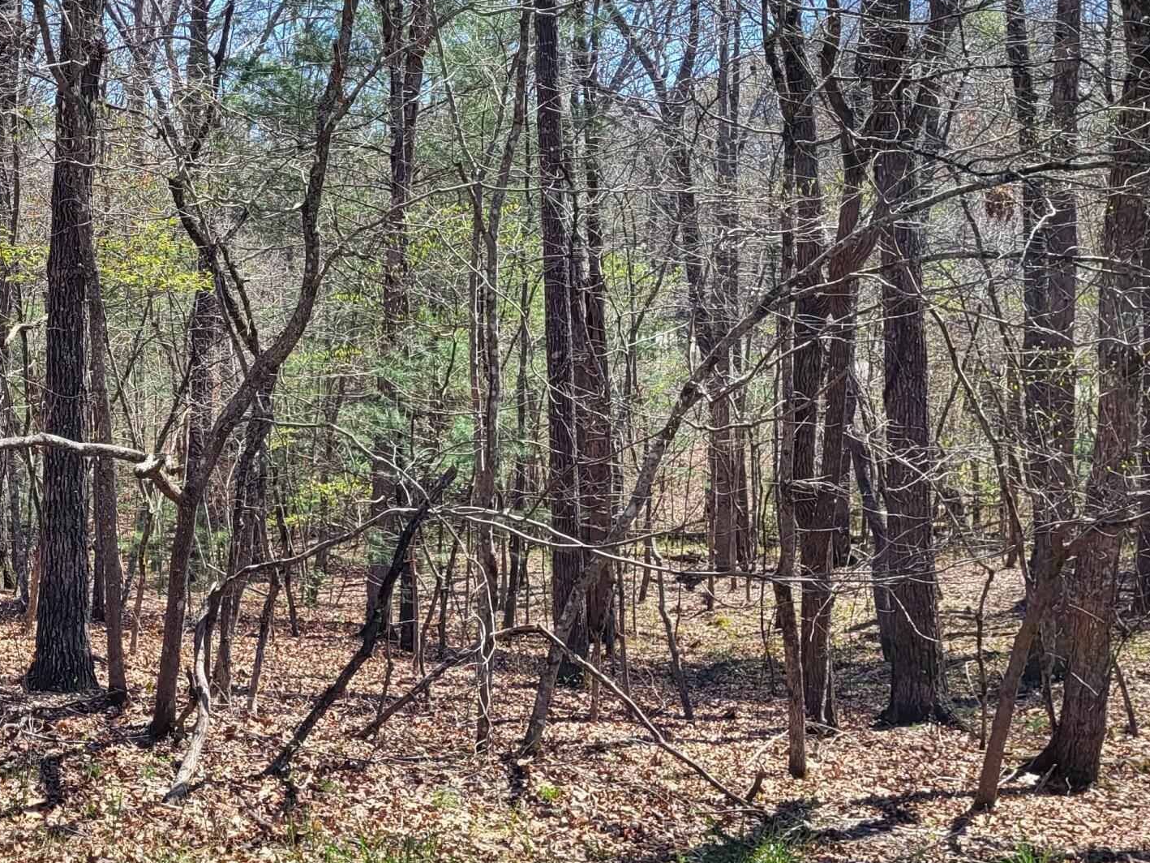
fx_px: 1827
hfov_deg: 33.3
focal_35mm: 55
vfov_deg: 26.5
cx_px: 140
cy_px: 328
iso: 40
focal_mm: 5.4
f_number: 1.8
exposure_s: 1/848
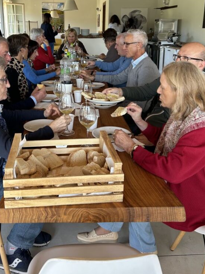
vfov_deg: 50.7
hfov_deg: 39.5
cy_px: 98
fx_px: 284
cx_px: 84
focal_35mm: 36
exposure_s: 1/121
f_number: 1.5
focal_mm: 5.7
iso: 80
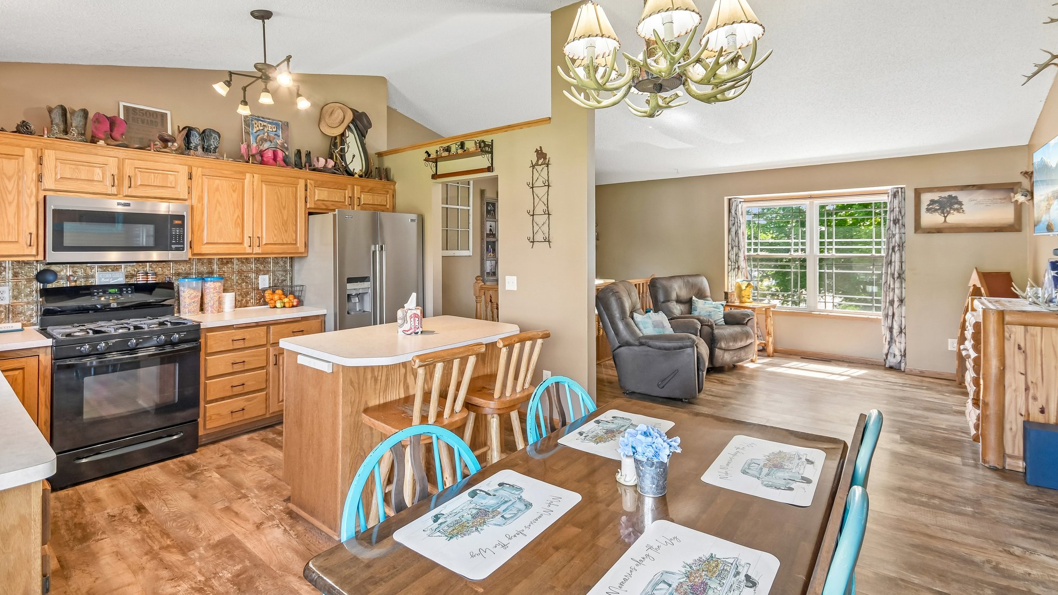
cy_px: 239
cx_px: 533
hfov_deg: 99.4
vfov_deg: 66.5
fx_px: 449
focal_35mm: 16
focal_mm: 10
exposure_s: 1/40
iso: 400
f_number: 6.3
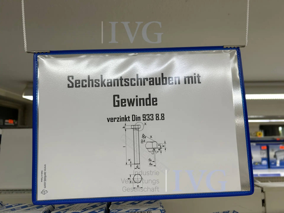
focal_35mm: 26
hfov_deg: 67.3
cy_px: 106
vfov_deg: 53.1
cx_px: 142
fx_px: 213
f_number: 1.5
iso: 64
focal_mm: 5.7
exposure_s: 1/50
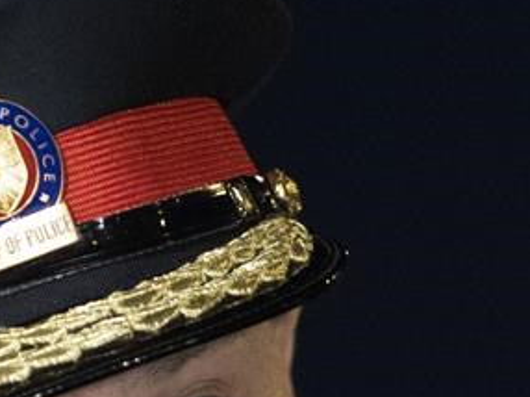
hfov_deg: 2.9
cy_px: 576
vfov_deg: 2.2
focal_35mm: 689
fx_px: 10540
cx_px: 98
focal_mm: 200
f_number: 4
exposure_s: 1/250
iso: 8000
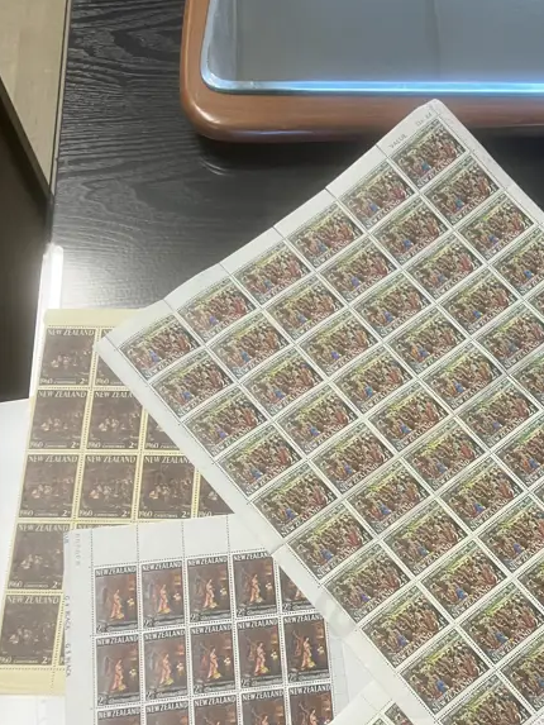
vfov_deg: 37.4
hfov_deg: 28.7
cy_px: 524
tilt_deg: -66.2
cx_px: 402
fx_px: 1047
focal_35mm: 50
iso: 100
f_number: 1.8
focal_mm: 3.99
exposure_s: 1/50
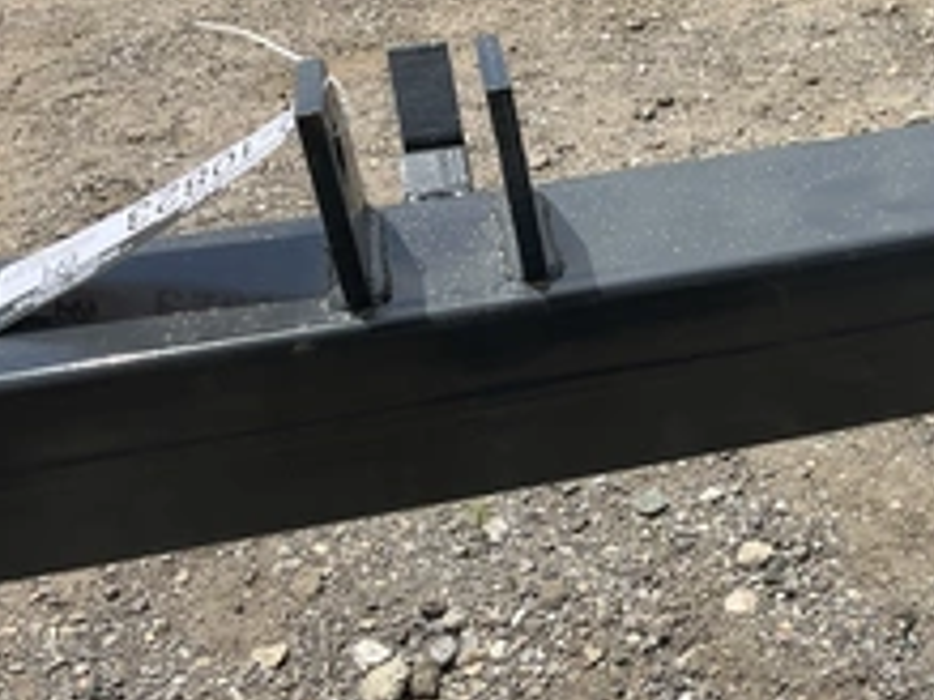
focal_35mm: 53
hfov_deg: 35.2
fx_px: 1429
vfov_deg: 27.5
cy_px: 367
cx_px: 725
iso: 25
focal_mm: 3
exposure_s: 1/1912
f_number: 1.8
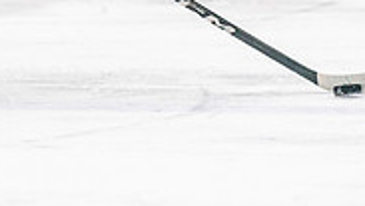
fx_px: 8267
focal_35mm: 854
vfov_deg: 1.4
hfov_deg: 2.5
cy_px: -127
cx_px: -79
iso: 3200
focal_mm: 187
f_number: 2.8
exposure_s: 1/1250
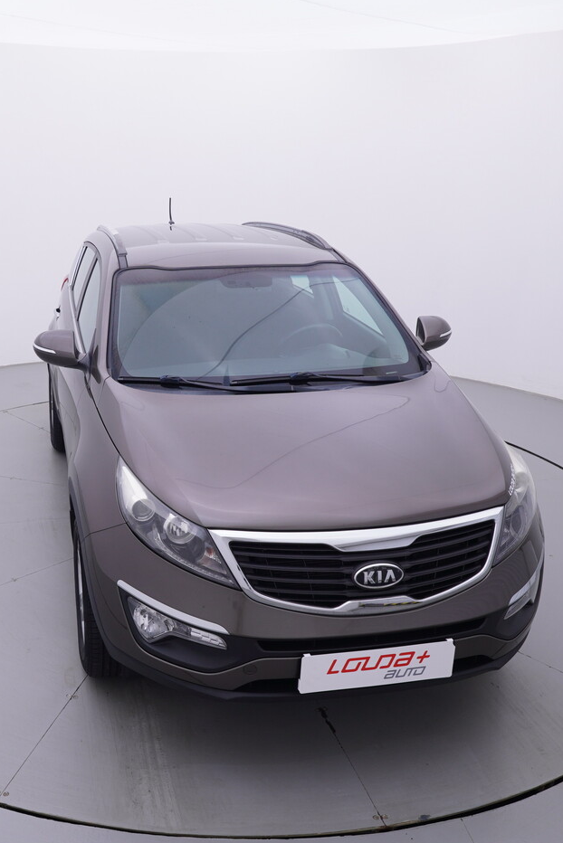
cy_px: 431
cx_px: 155
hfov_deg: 37.4
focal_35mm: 35
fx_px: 815
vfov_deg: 54.7
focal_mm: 15
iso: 200
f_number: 5
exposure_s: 1/80
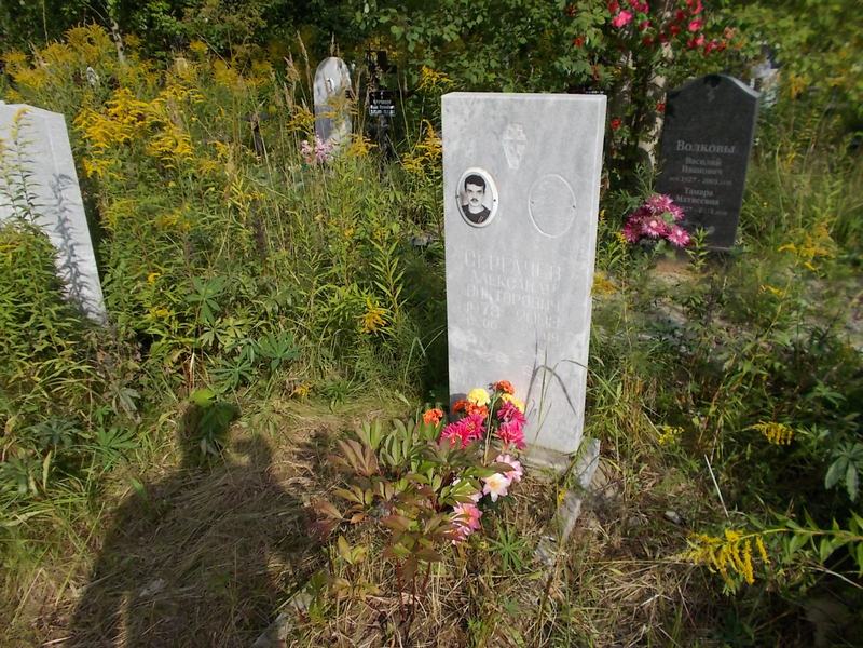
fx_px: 648
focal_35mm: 26
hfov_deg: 67.3
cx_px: 432
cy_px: 324
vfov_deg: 53.1
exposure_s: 1/160
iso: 80
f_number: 8
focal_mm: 4.6
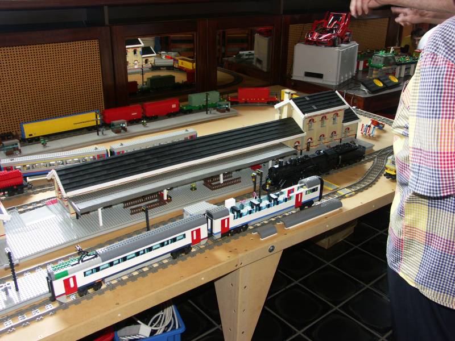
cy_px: 170
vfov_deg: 41.8
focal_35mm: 34
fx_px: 447
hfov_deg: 54.0
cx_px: 228
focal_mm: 8.68
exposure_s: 1/50
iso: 125
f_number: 2.8
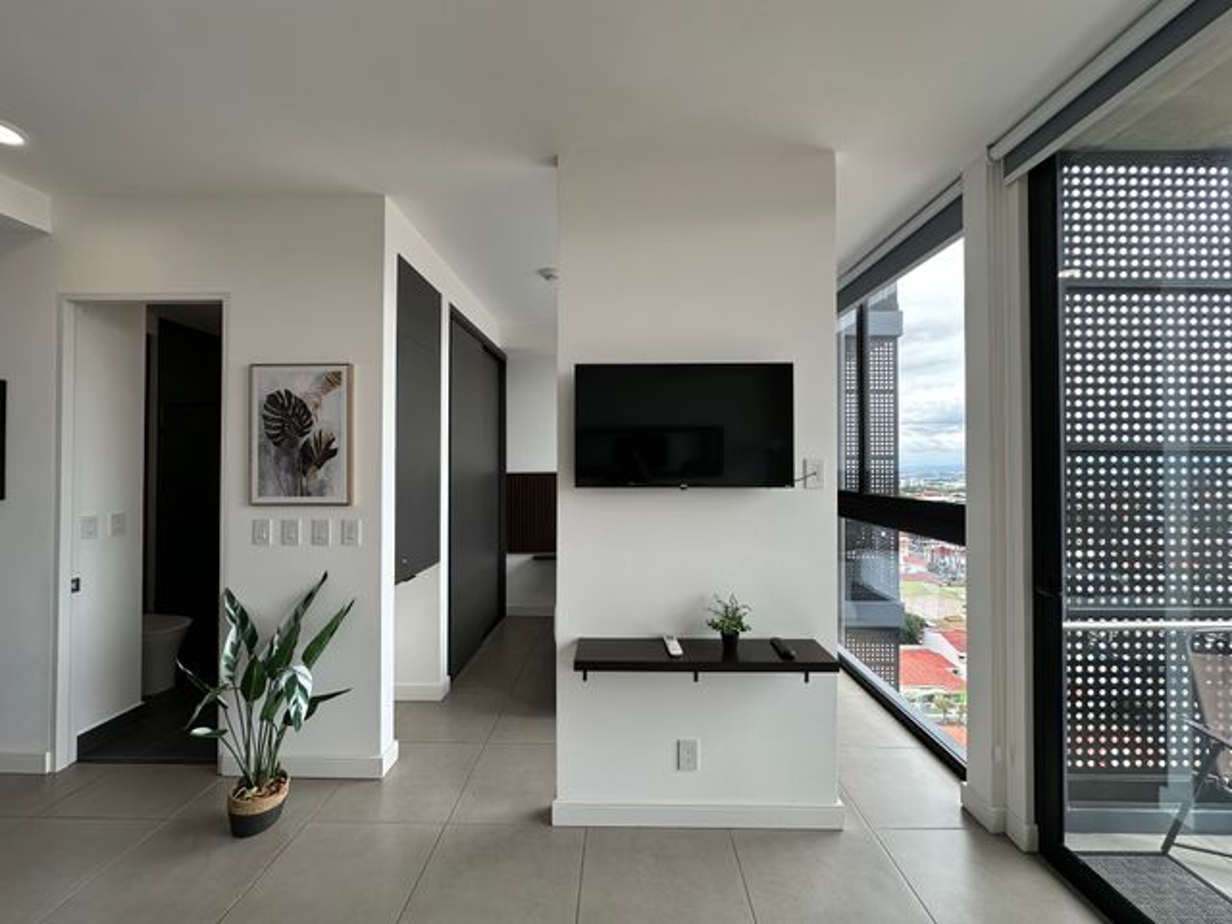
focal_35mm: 14
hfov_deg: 102.1
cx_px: 616
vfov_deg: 85.7
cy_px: 462
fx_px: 498
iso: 40
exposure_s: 1/242
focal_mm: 2.22
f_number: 2.2
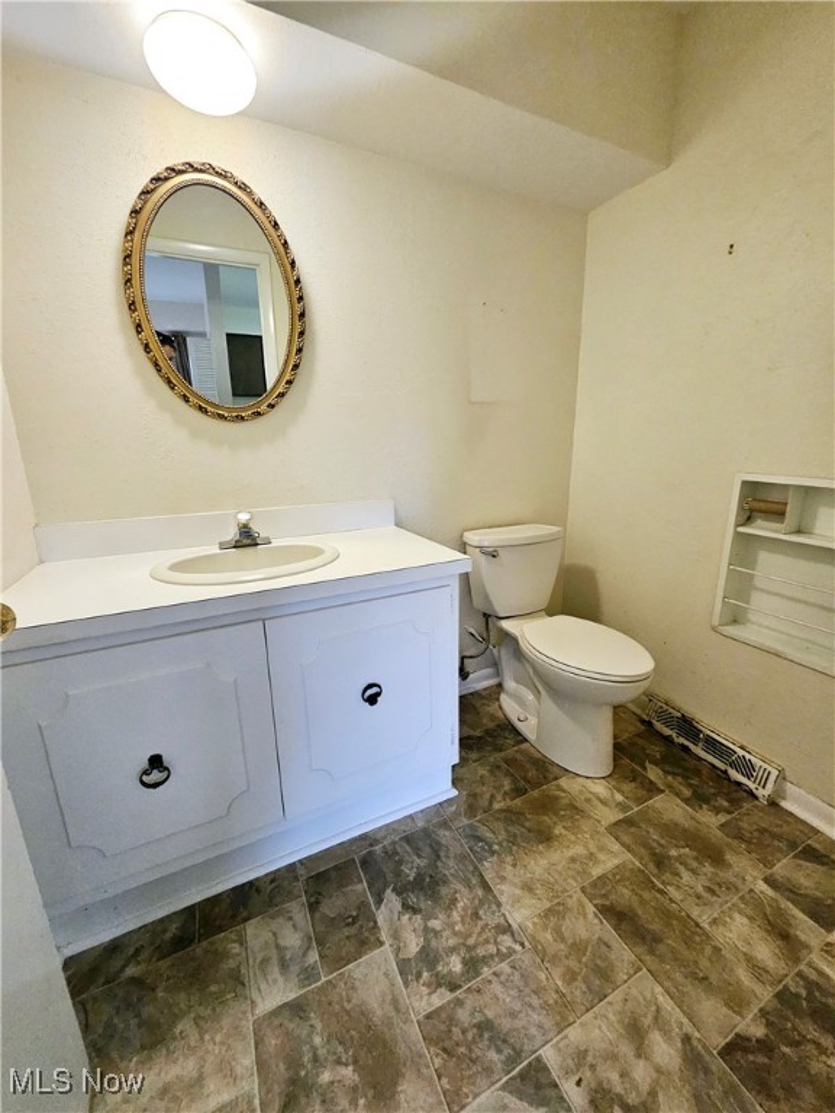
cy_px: 556
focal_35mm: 13
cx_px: 418
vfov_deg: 106.2
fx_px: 418
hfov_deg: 89.9
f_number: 2.2
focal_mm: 1.74
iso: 400
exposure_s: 1/60.2
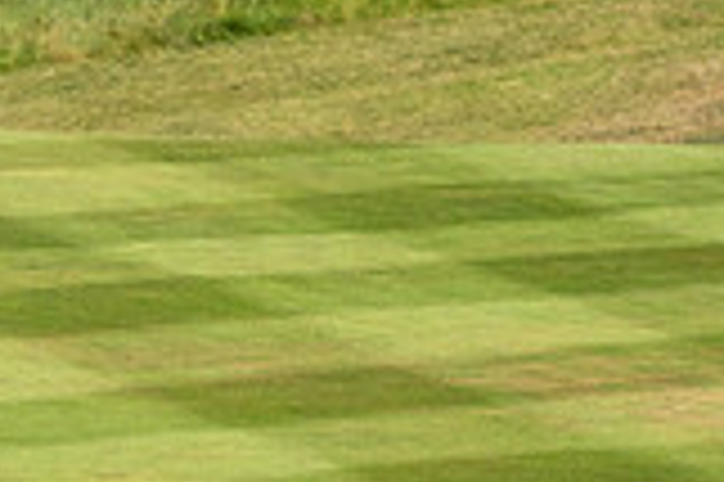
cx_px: -513
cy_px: 707
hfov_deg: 1.3
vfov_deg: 0.8
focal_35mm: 1624
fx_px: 32627
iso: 320
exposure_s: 1/4000
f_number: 5
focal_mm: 300
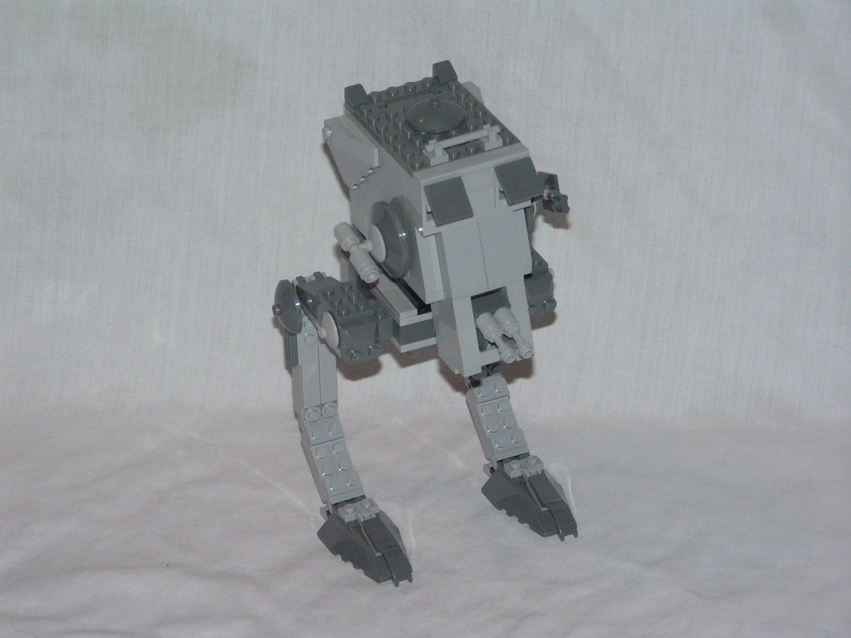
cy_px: 319
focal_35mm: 125
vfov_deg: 11.9
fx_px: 3073
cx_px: 426
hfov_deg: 15.8
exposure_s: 1/125
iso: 200
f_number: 3.2
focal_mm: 20.8
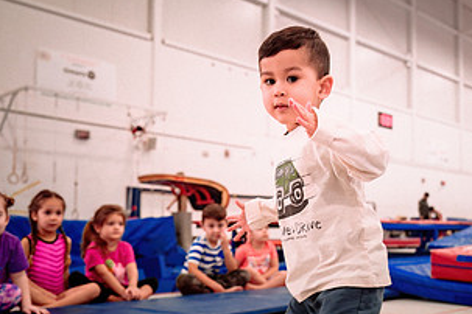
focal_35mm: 46
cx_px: 321
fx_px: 603
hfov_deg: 42.1
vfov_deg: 29.1
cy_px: 206
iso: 1600
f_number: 2.8
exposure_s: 1/400
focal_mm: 24
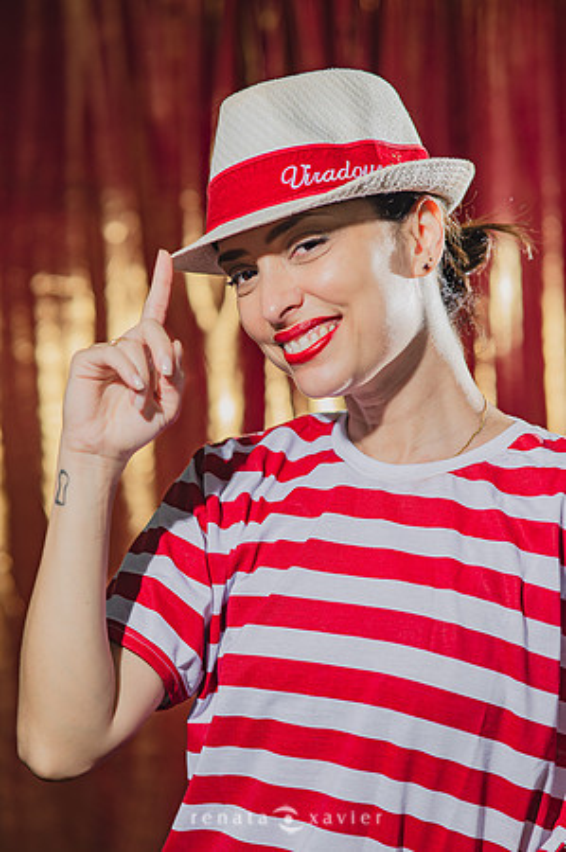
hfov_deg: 16.0
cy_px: 426
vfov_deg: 23.9
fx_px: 2009
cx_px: 283
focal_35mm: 85
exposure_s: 1/100
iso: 125
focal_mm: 85
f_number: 2.5
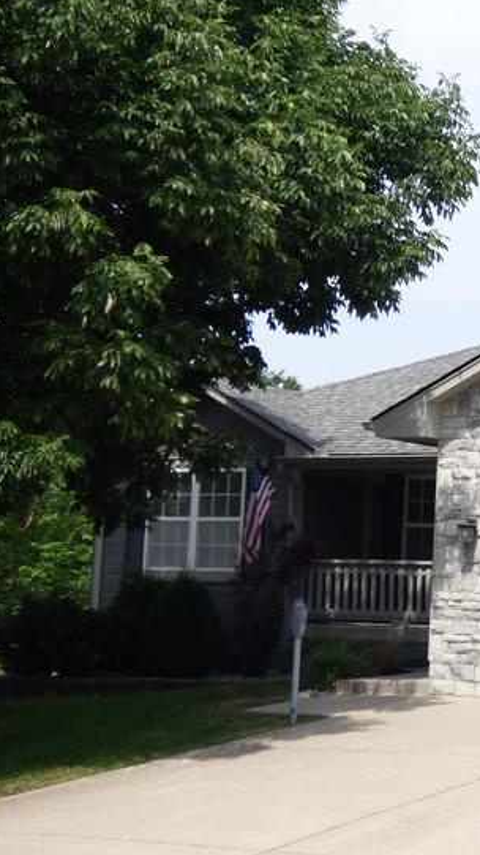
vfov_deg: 31.9
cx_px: 777
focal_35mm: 66
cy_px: 439
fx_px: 1495
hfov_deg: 16.2
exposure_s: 1/800
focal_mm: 5.78
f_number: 3.4
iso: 100
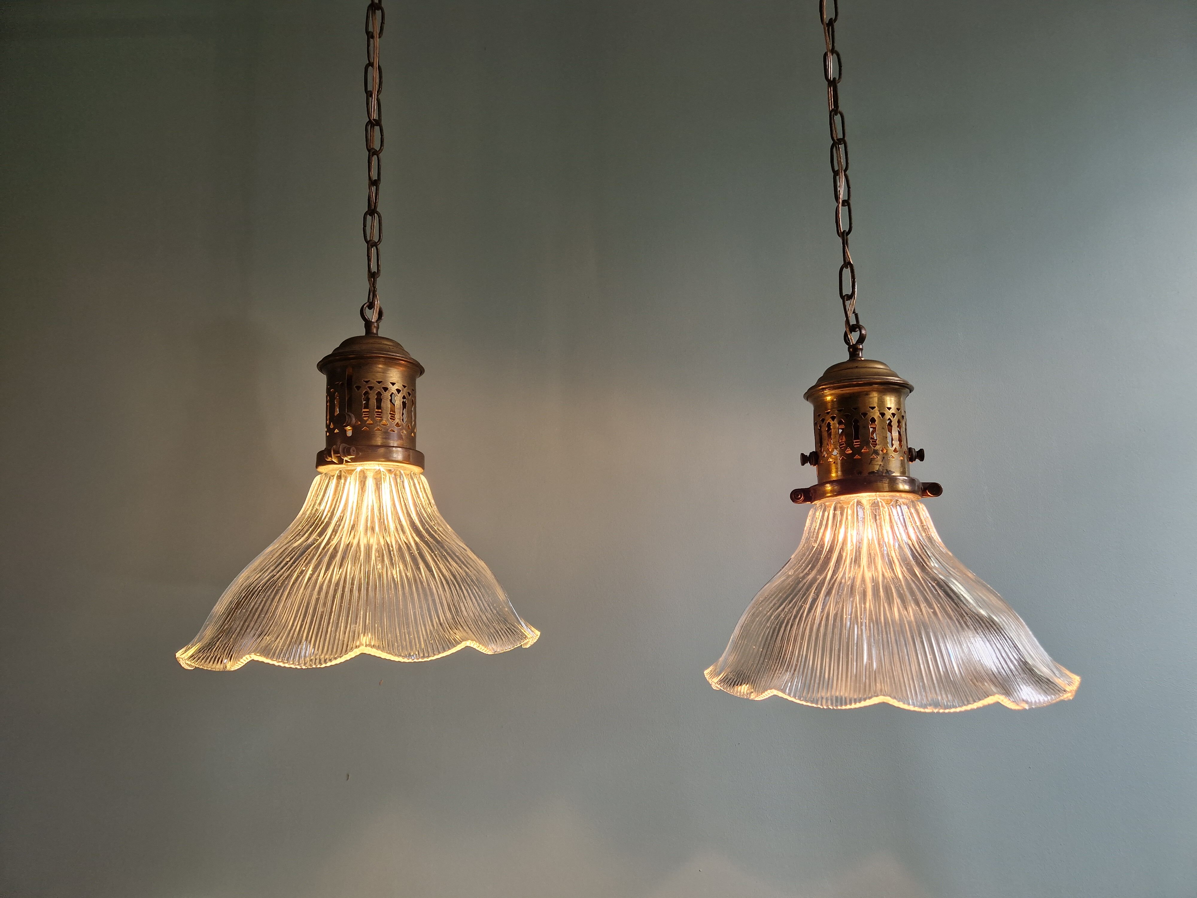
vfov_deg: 58.9
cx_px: 598
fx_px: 795
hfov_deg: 73.9
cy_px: 449
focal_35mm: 23
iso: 125
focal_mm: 5.4
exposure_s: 1/180
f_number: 1.8
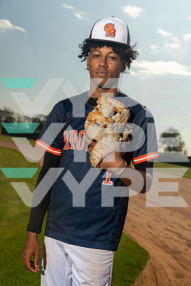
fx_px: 334
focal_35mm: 42
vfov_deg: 46.4
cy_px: 143
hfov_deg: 31.9
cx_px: 96
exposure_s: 1/200
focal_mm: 42
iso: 500
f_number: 5
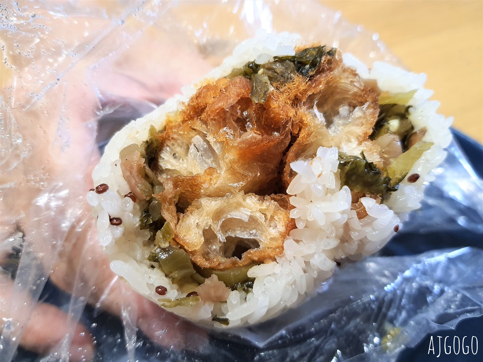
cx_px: 242
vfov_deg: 53.1
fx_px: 363
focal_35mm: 26
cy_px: 181
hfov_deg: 67.3
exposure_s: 1/120
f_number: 1.7
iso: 320
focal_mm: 4.32
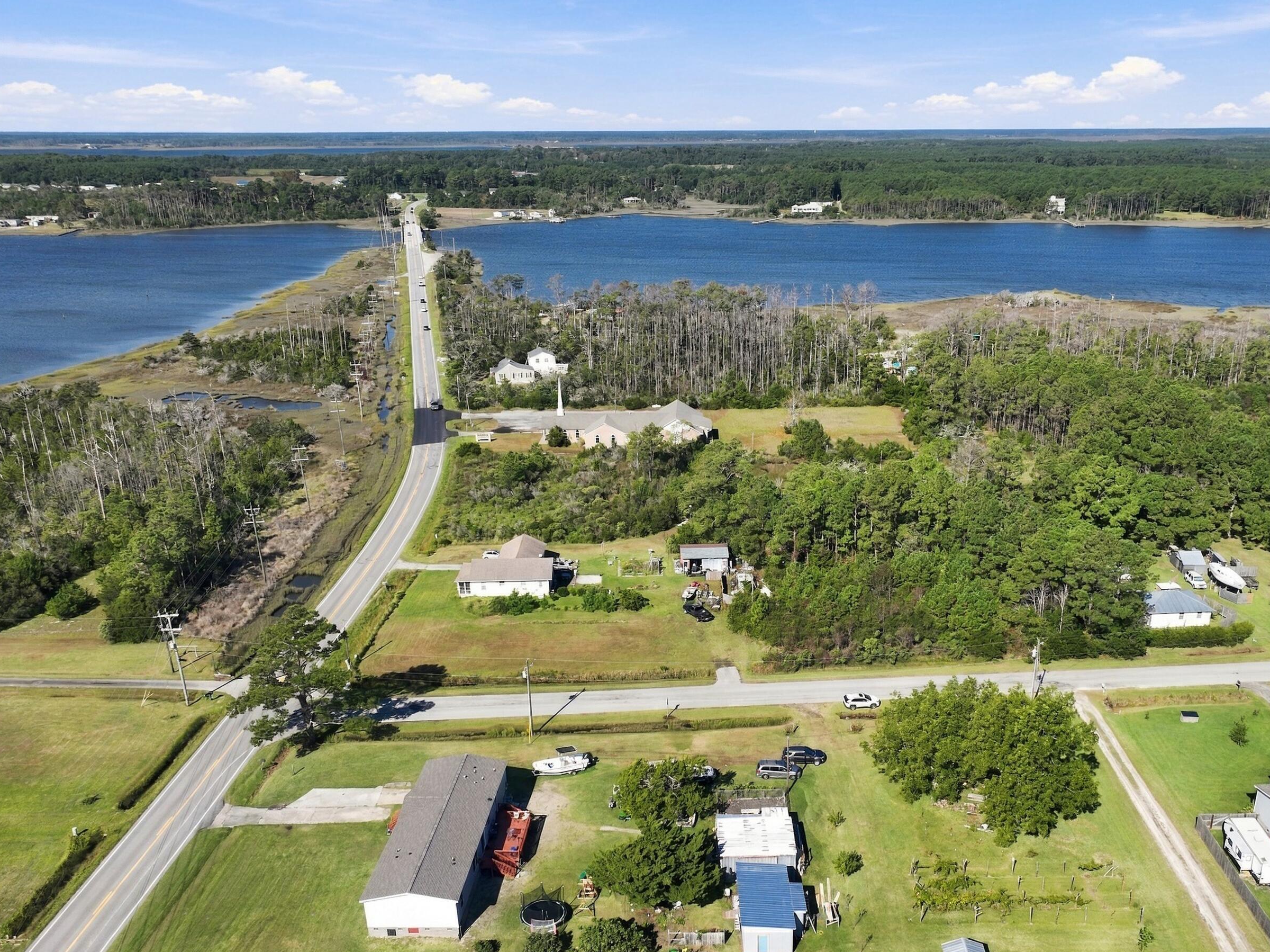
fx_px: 1100
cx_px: 720
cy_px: 586
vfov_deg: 46.4
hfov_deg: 59.8
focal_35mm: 30
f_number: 2.8
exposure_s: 1/500
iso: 110
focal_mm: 12.3
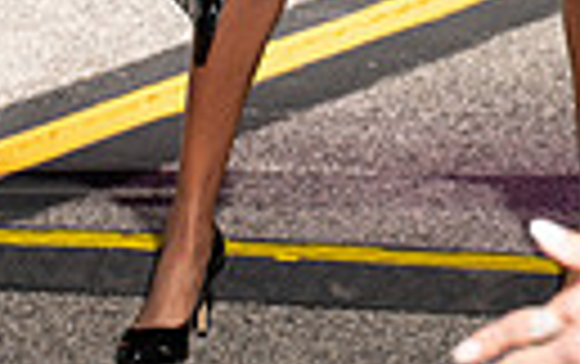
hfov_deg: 5.8
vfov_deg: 3.6
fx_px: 5730
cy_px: -539
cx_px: 353
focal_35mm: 362
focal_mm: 102
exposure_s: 1/200
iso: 1000
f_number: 6.3
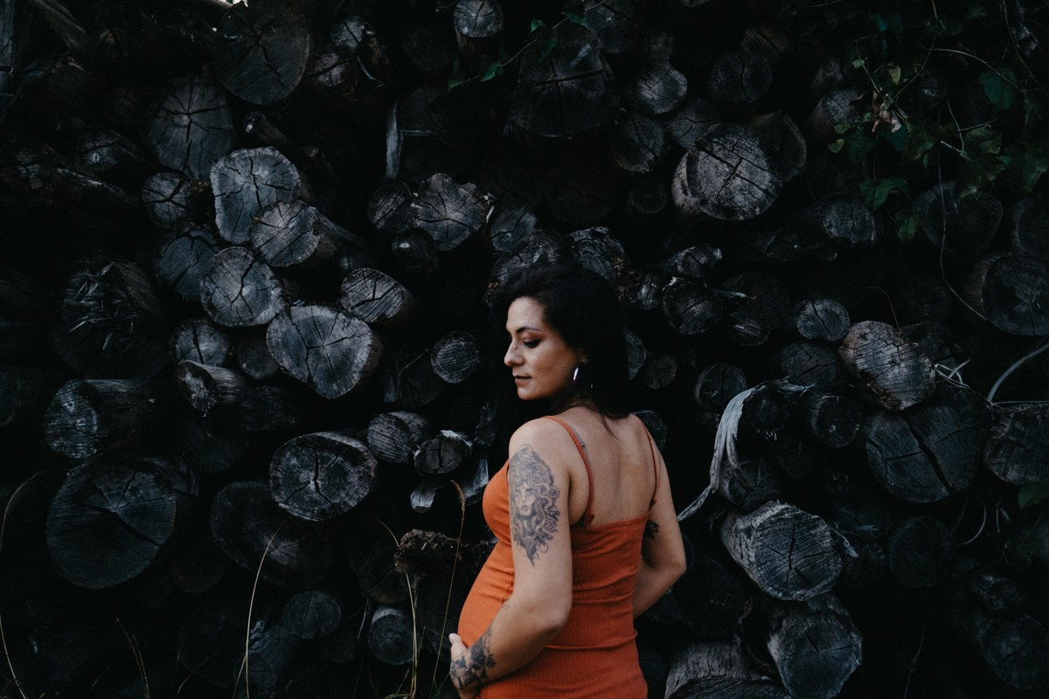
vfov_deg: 52.3
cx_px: 524
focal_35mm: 24
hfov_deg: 72.8
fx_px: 712
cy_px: 350
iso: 250
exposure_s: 1/2000
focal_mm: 16
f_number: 1.4
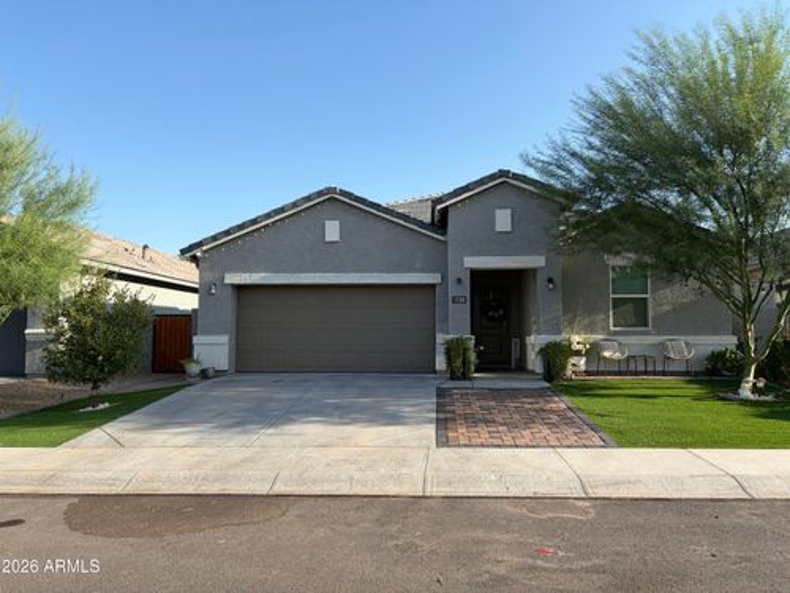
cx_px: 395
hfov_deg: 67.3
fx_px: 593
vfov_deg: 53.1
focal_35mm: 26
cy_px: 296
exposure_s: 1/2012
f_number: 1.6
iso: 50
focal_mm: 5.96
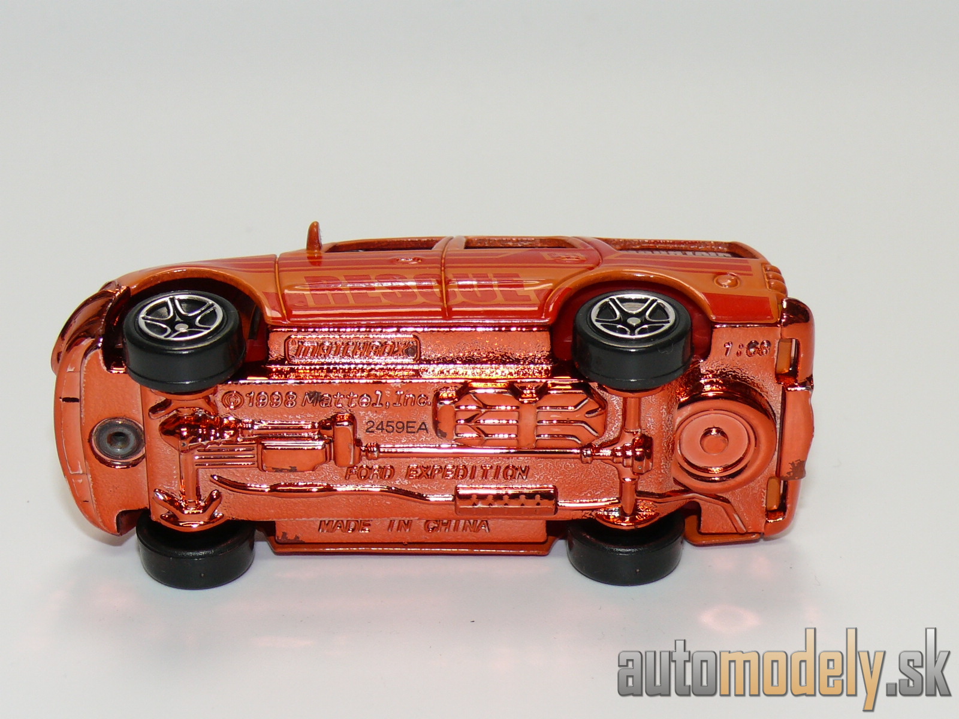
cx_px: 480
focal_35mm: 102
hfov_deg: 19.3
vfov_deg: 14.5
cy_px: 360
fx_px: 2826
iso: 100
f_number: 4
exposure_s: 1/30
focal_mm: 13.3
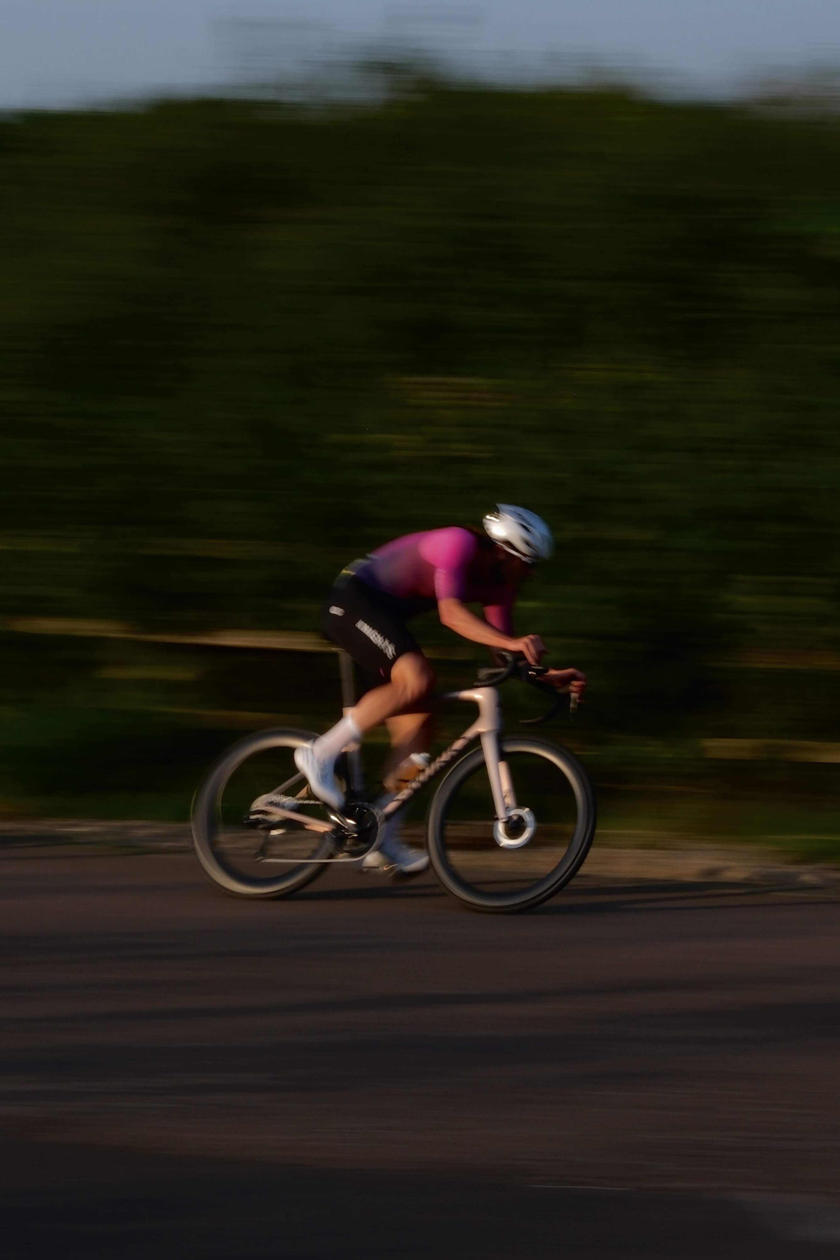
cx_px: 420
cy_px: 630
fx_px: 2065
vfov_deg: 33.9
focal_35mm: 59
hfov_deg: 23.0
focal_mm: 39
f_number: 22
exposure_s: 1/30
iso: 250
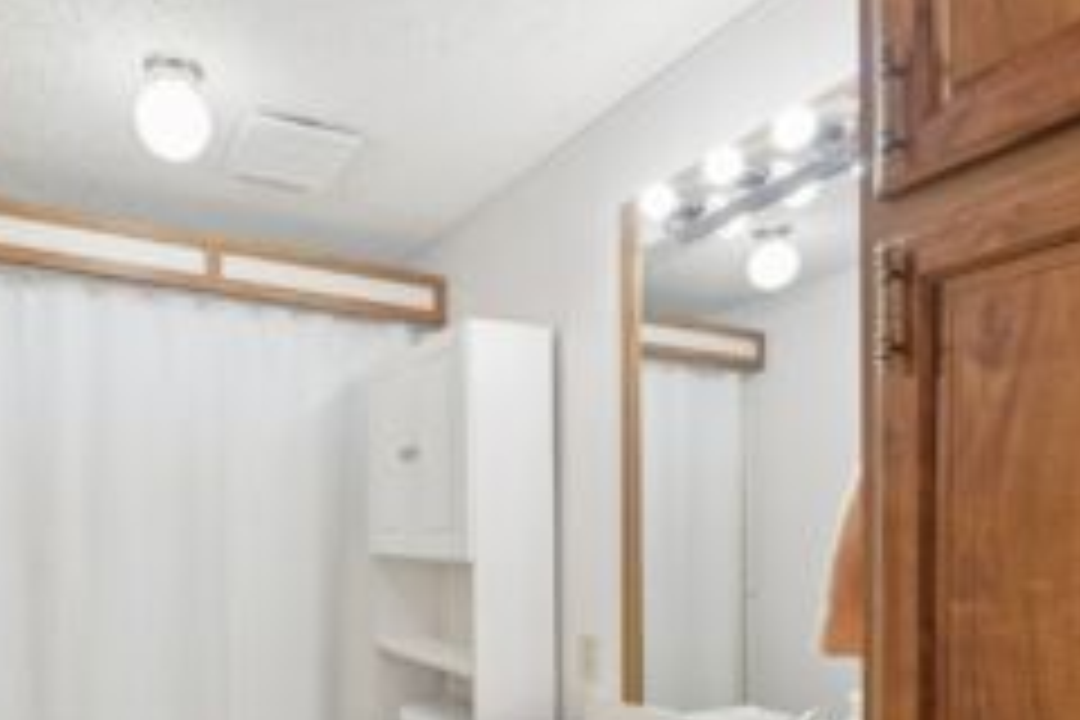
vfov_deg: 49.8
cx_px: 405
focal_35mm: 25
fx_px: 750
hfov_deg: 70.4
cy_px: 515
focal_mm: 10
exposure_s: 1/30
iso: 1250
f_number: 9
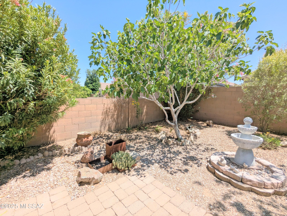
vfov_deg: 78.2
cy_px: 108
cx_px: 144
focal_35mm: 16
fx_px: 133
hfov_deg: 94.4
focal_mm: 2.35
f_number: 2.2
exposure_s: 1/1328
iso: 54
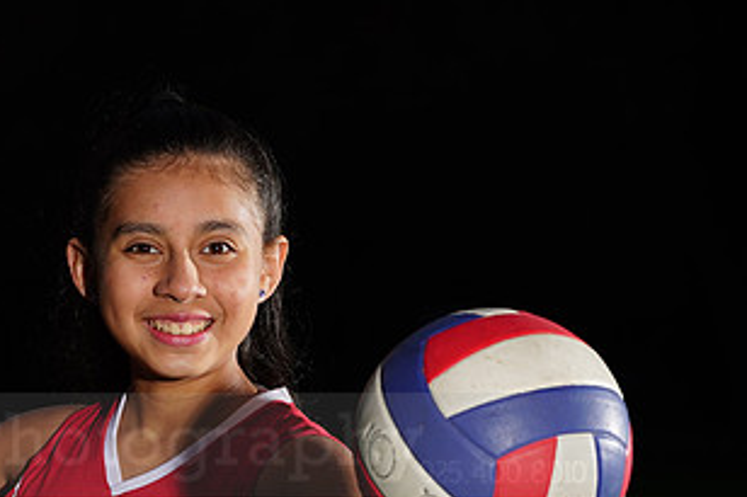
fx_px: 7383
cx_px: 126
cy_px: 425
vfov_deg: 3.9
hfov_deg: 5.8
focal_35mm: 356
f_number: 9
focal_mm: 189
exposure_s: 1/125
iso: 400
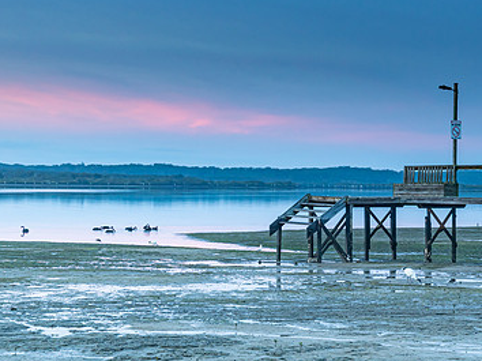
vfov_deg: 13.6
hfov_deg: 18.0
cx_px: 305
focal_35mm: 109
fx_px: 1517
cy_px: 141
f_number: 3.5
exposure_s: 1/6
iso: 400
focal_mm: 46
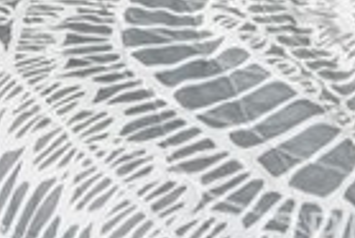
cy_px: -603
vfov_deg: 8.5
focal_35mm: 118
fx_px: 1165
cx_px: 268
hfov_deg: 17.2
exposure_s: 1/50
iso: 400
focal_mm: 16
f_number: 8
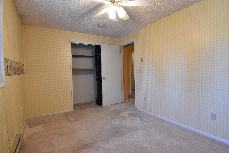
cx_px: 114
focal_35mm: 18
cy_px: 76
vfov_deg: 67.4
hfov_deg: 90.0
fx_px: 114
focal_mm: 12
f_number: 8
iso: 1600
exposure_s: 1/25
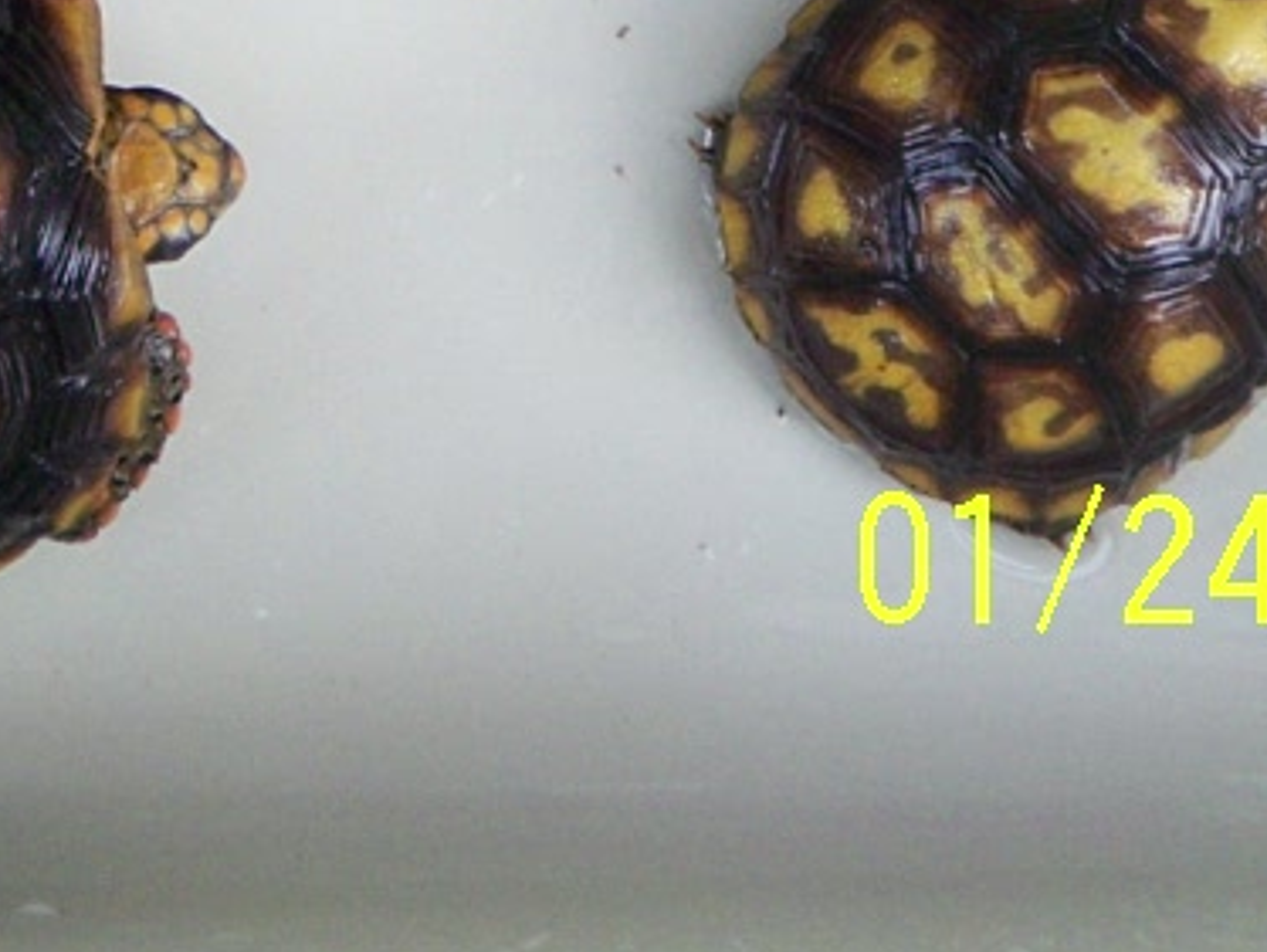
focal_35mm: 125
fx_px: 4578
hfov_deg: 15.4
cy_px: -539
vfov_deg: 11.3
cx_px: -98
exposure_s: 1/60
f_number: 3.9
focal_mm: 6.4
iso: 100
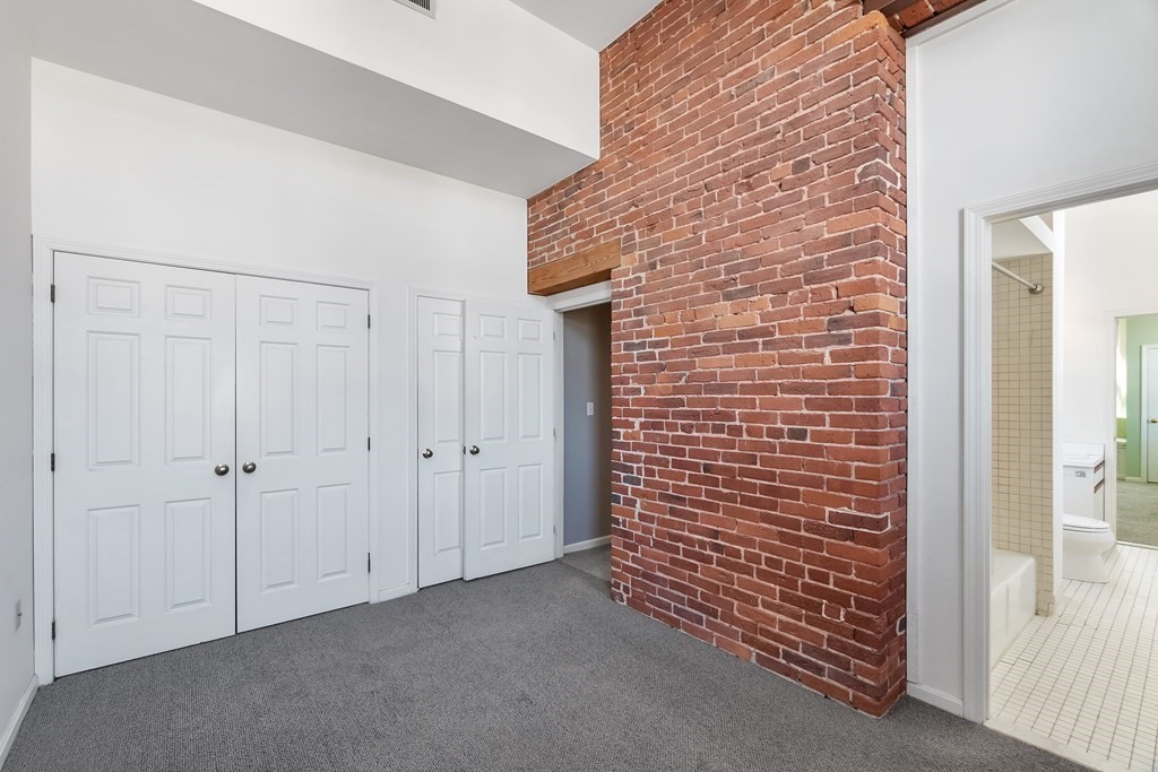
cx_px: 579
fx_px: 483
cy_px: 386
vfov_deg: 77.3
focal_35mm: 15
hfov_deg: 100.4
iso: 100
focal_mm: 10
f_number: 8
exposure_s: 1/1.67
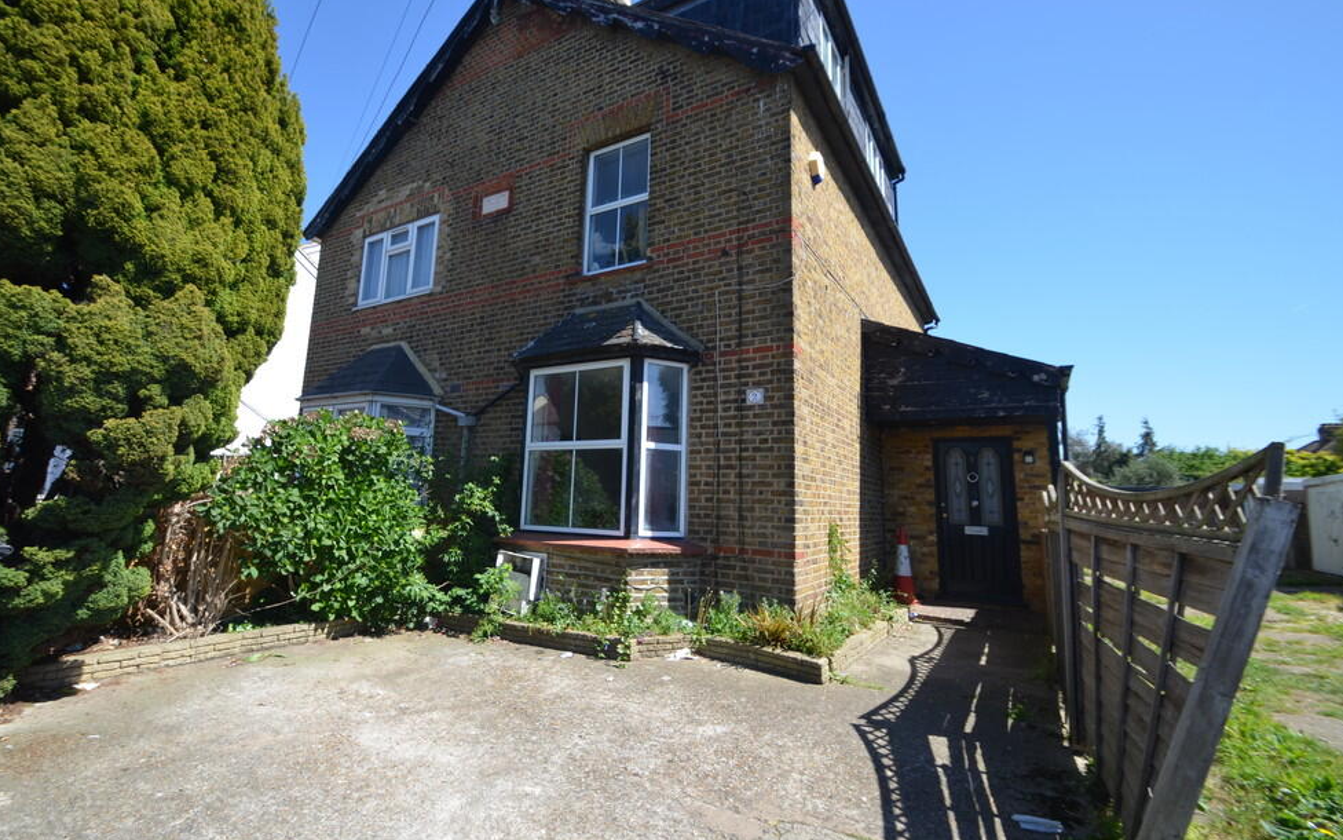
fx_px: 586
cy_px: 386
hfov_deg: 97.8
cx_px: 648
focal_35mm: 16
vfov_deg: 71.1
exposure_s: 1/250
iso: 180
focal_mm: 10
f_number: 8
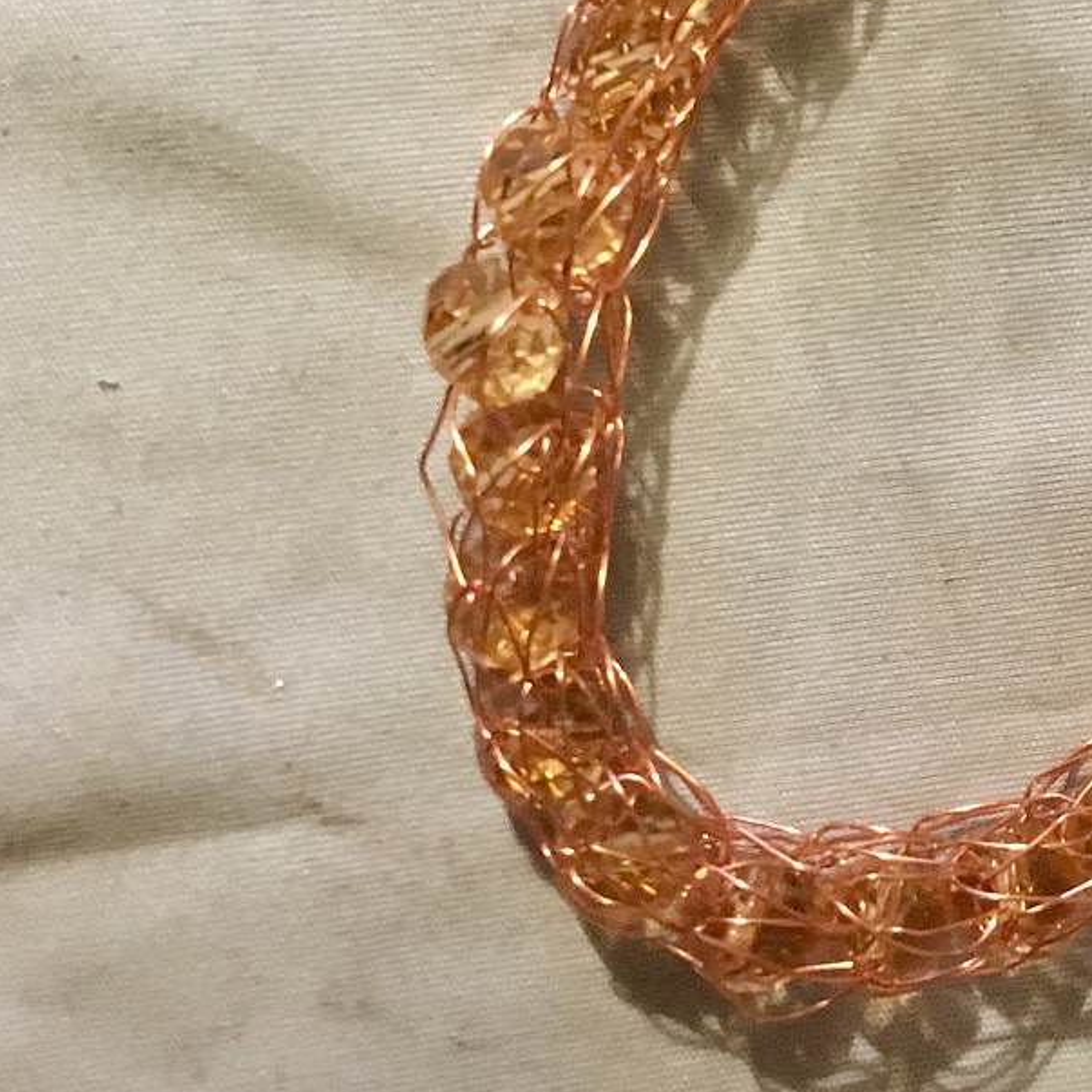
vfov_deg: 25.3
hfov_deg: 24.7
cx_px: 965
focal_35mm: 68
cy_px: 397
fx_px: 2427
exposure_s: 1/17
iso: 500
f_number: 2.2
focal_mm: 4.15
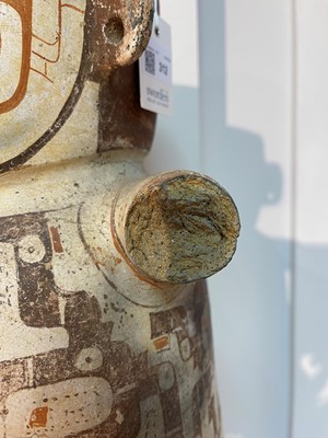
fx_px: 328
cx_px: 164
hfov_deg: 53.1
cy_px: 219
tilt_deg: -5.9
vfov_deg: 67.3
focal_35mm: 26
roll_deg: +1.1
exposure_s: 1/50
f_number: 1.6
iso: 80
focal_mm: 5.1
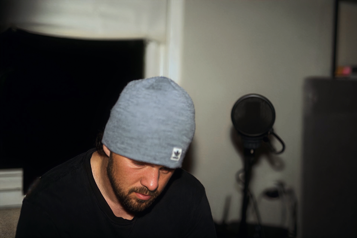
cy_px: 119
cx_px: 178
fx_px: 496
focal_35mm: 50
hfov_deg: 39.6
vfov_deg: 27.0
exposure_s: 1/60
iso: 400
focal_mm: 50
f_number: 1.4
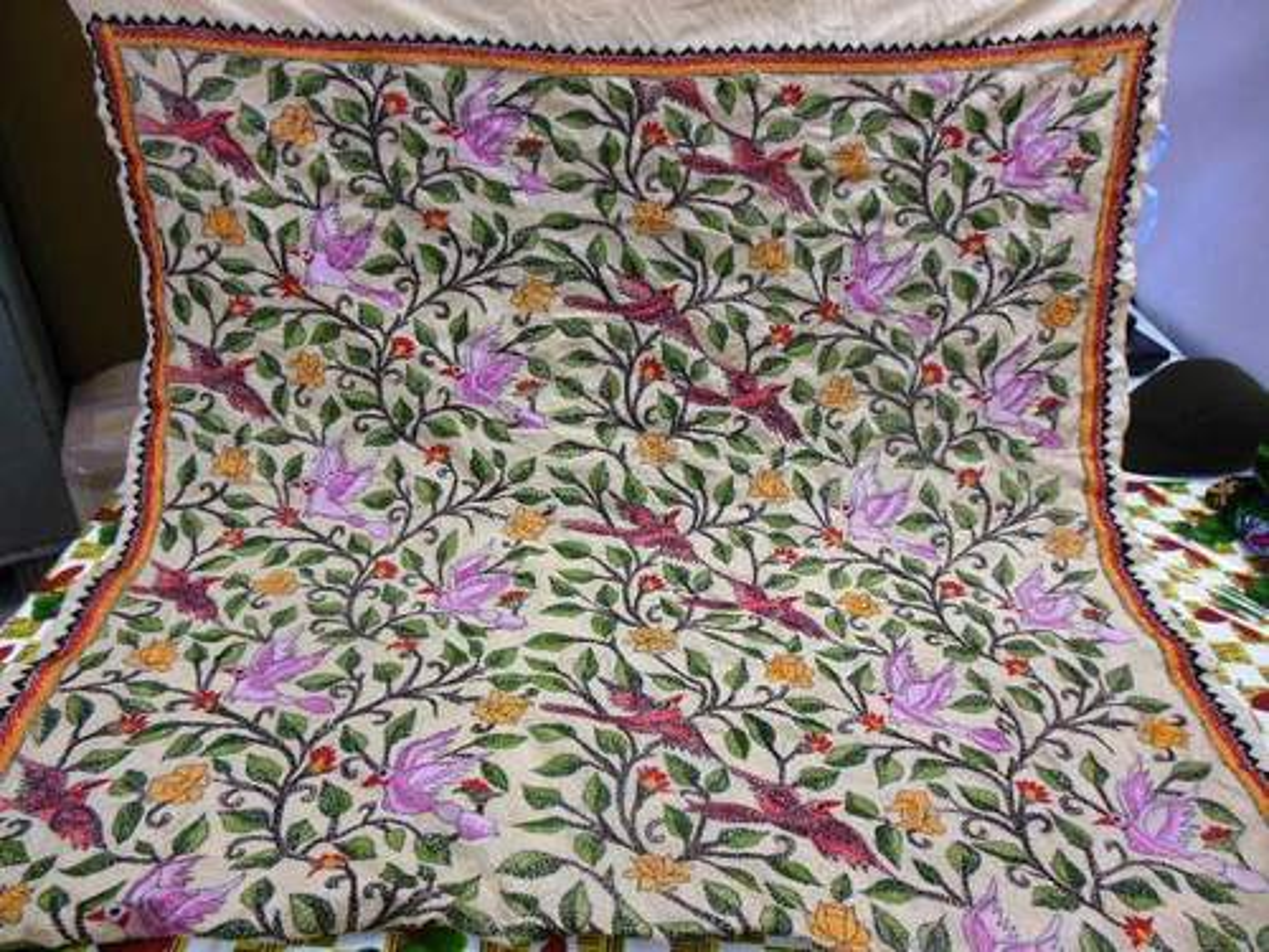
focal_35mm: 25
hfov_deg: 69.4
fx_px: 916
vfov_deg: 54.9
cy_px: 476
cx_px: 634
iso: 400
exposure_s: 1/15
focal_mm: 4.5
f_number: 3.2
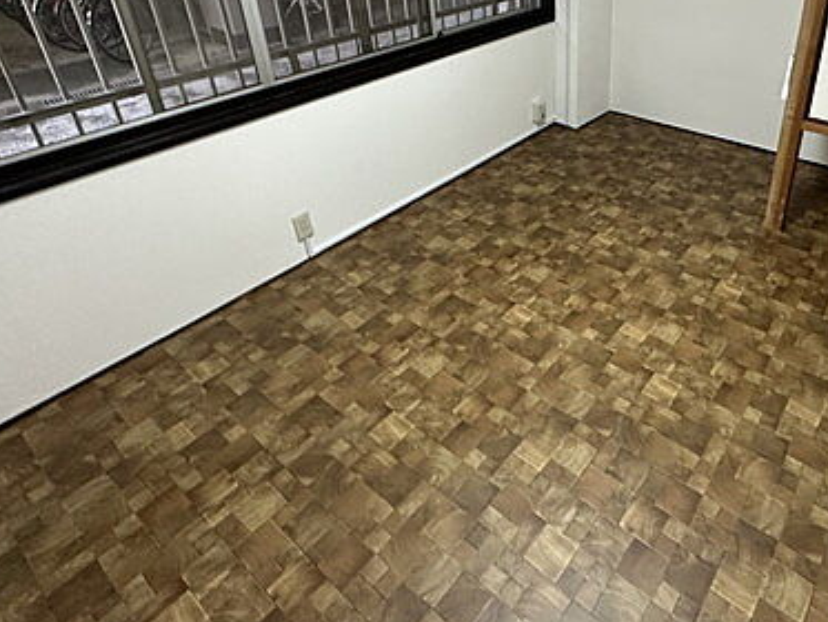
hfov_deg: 69.0
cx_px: 568
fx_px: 574
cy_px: 147
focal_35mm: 24
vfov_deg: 53.9
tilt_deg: -22.1
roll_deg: +0.5
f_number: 2.2
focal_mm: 2.22
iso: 200
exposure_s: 1/60
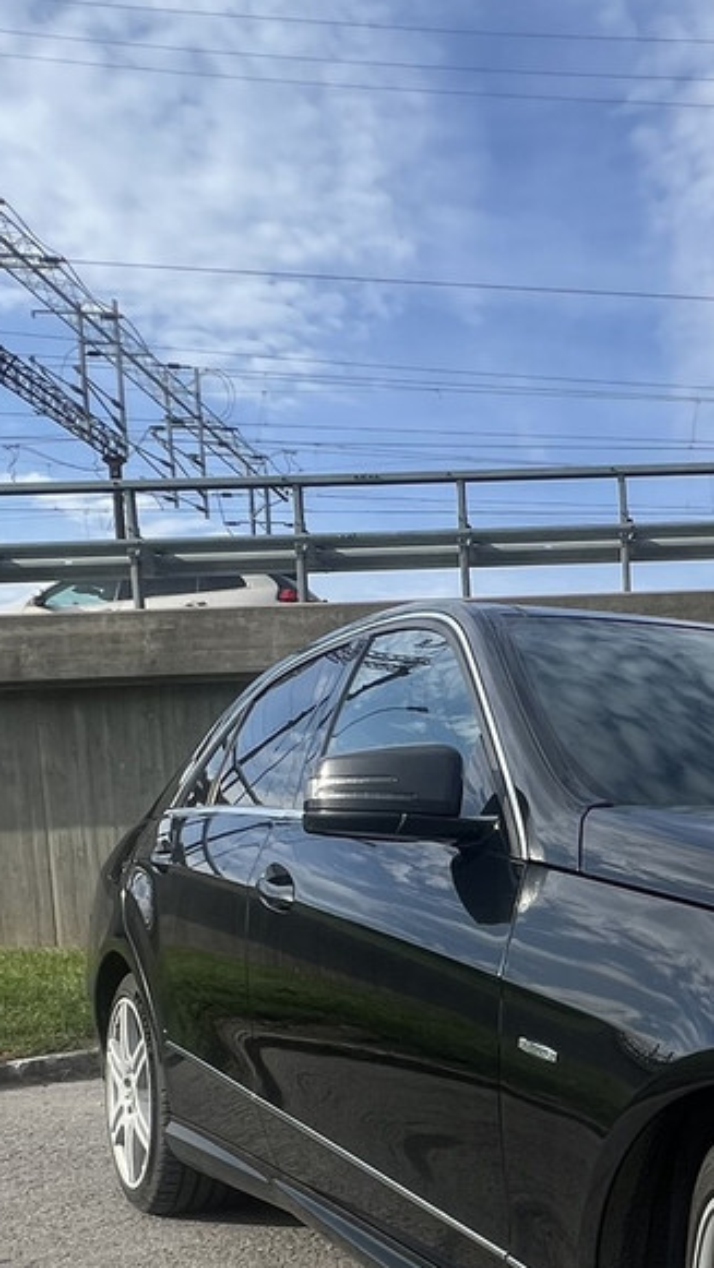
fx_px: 1312
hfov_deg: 27.1
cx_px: 841
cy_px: 1106
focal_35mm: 39
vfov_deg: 47.2
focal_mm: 1.57
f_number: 1.8
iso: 32
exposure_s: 1/968
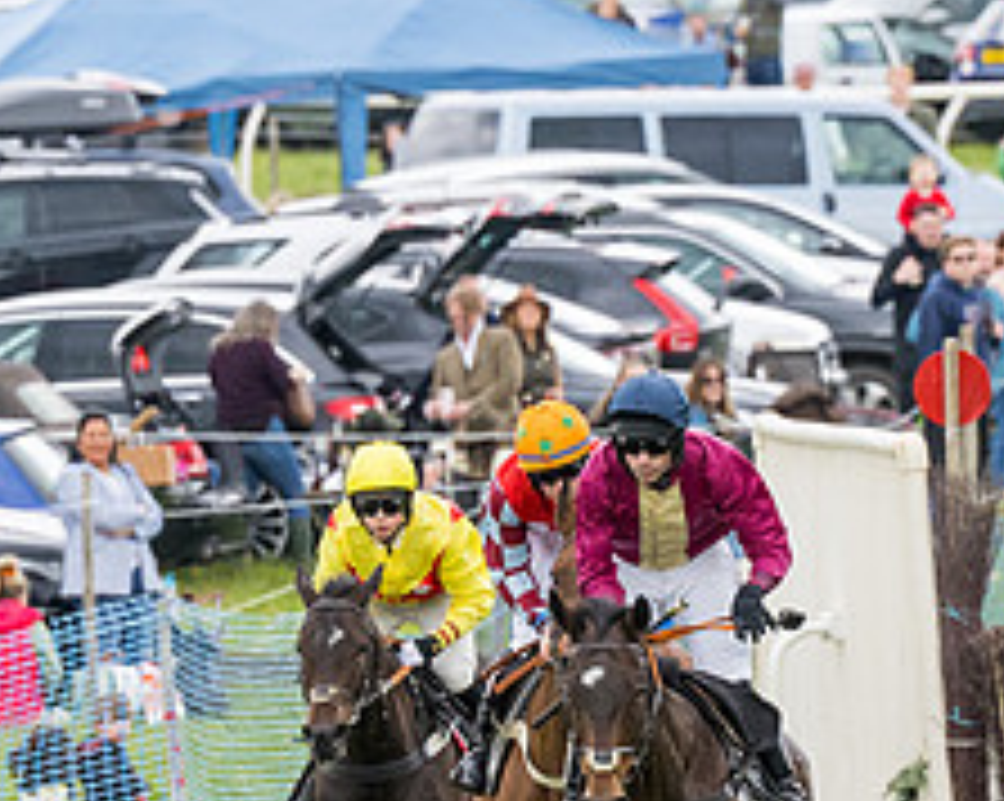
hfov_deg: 2.1
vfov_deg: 1.7
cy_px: 786
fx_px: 26957
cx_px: 594
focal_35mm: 908
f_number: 4
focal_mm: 185
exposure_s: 1/1250
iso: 1000
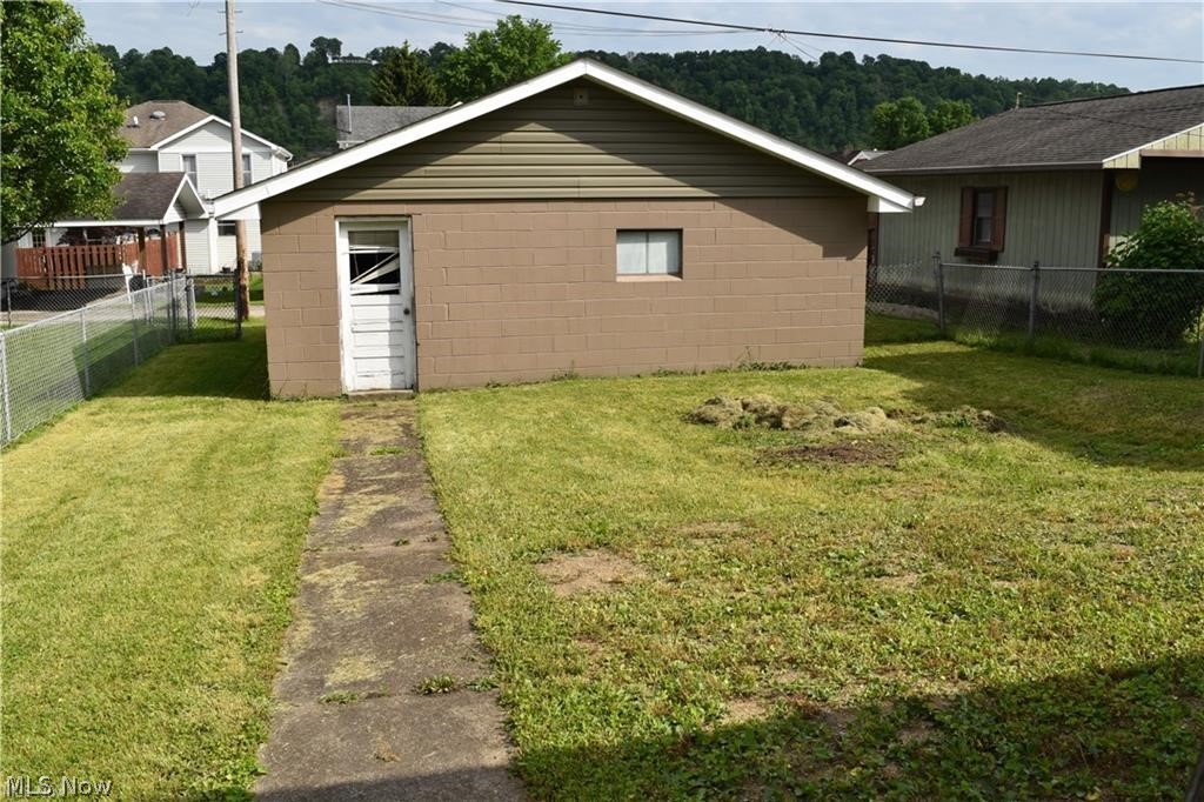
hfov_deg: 57.2
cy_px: 401
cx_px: 602
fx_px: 1103
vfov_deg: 39.9
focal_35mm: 33
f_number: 10
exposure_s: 1/400
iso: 200
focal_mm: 22
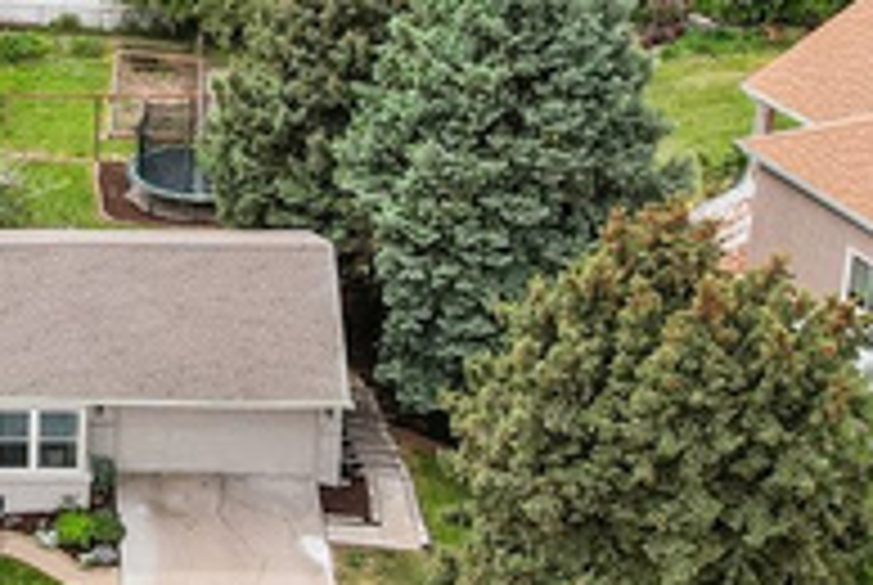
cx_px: -18
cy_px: 133
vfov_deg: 11.8
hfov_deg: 17.2
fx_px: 2817
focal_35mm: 116
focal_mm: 8.4
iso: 110
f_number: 2.8
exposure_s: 1/50
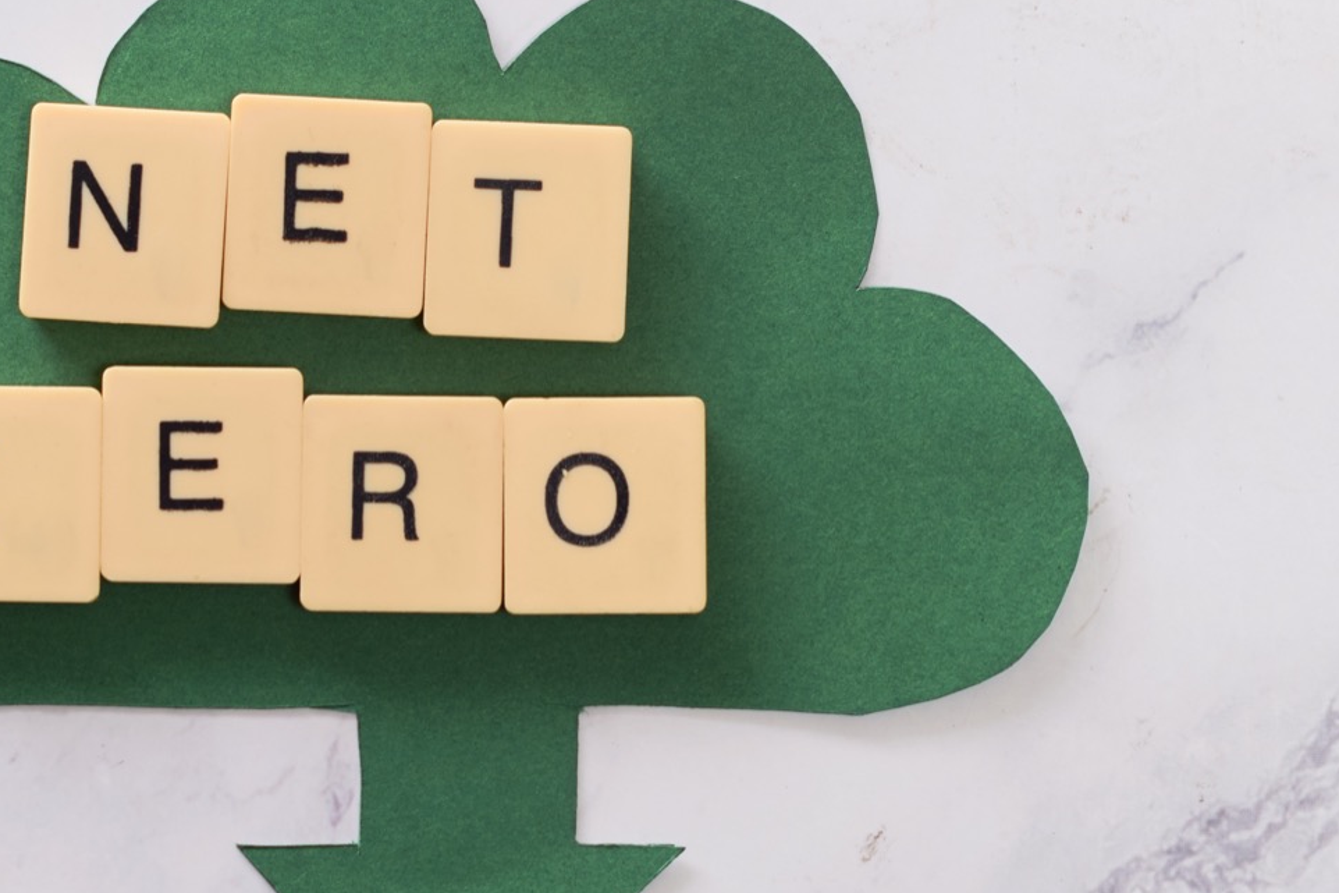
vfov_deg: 8.8
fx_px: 5801
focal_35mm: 156
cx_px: 309
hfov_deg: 13.1
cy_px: 498
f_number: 5.6
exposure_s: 1/100
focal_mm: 50
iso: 100
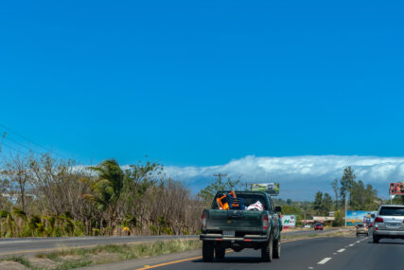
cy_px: 104
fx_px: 1414
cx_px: 303
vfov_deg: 10.9
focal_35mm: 126
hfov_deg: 16.2
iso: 250
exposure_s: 1/1600
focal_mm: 70
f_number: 6.3
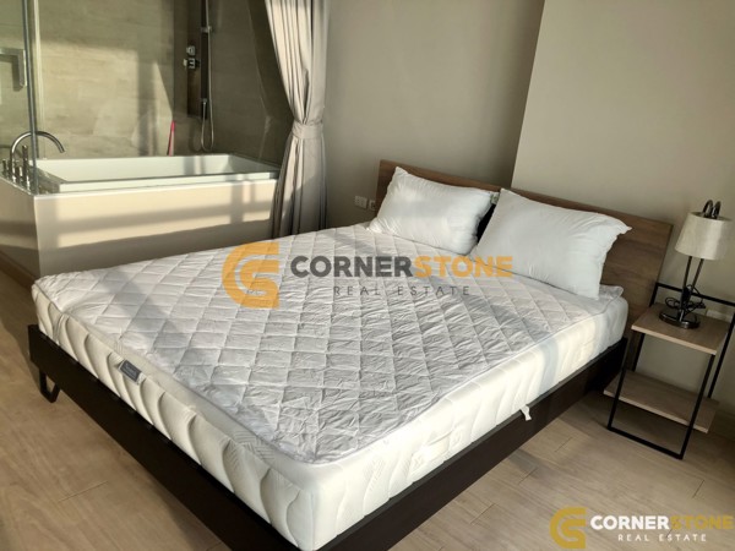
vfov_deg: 49.7
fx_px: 595
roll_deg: -5.6
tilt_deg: -18.9
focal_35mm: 28
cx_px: 368
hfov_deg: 63.4
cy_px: 276
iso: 20
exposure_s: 1/355
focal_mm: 4
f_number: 1.8
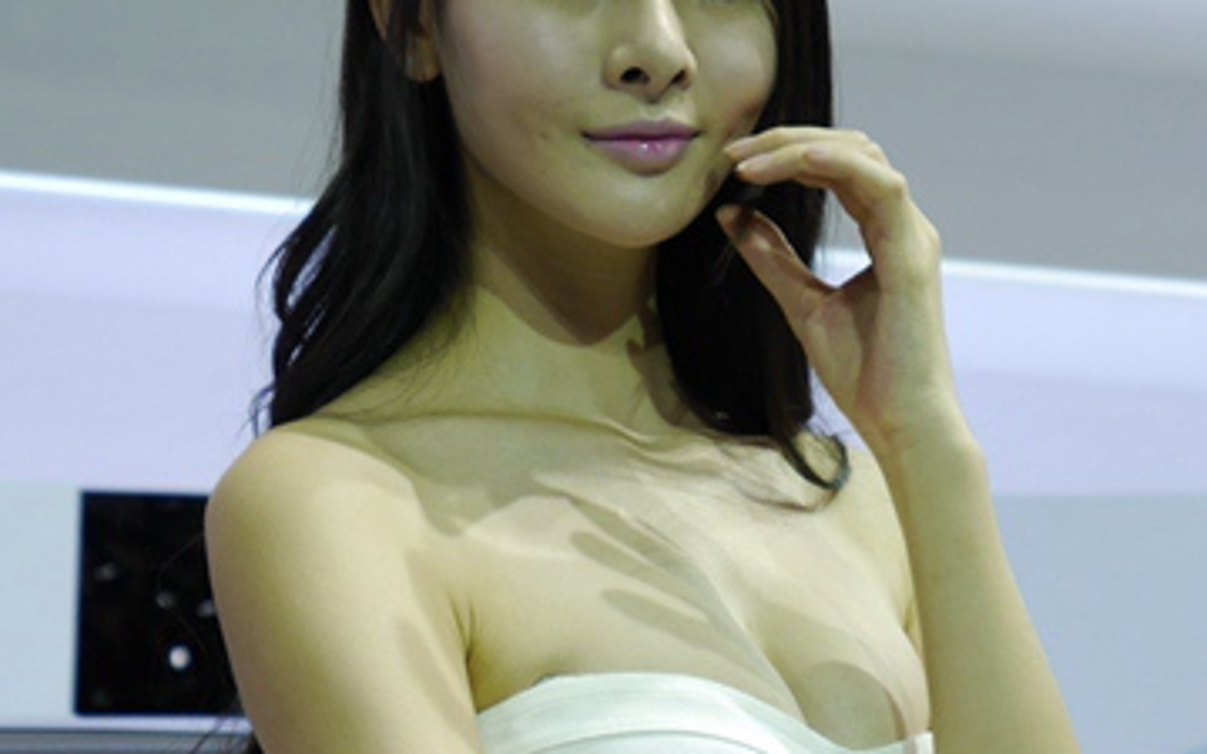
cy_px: 397
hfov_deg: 10.6
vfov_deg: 6.6
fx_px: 6513
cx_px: 764
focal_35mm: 198
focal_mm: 42
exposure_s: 1/80
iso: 250
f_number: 5.6
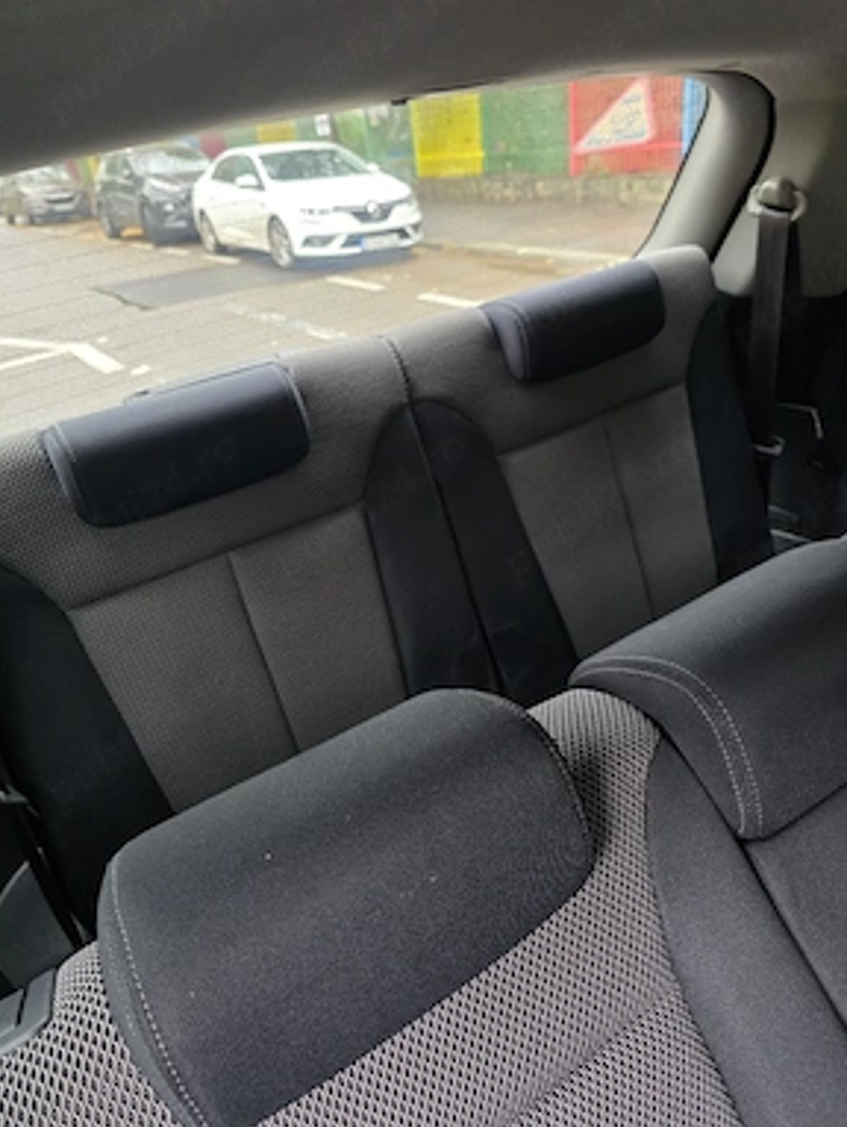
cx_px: 429
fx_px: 782
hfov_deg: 56.9
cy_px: 541
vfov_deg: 71.5
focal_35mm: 24
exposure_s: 1/101
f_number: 1.7
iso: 500
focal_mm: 6.3
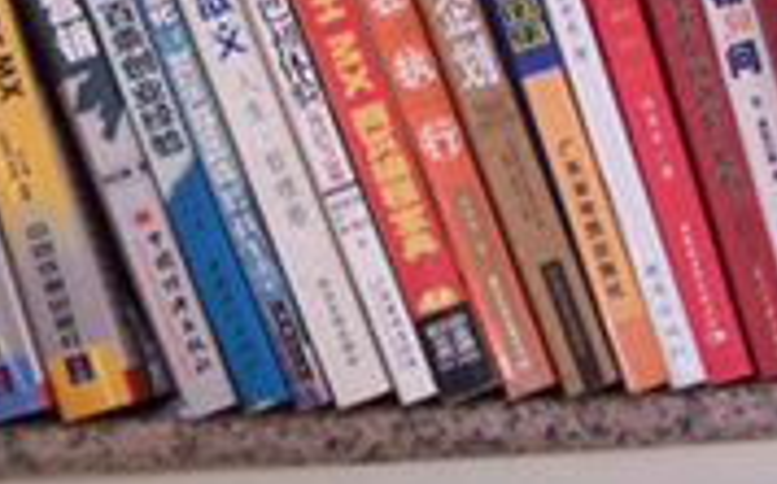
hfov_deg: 17.5
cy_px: -137
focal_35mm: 119
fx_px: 2518
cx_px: 240
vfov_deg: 10.7
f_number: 2.8
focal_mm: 6.7
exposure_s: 1/8
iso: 140
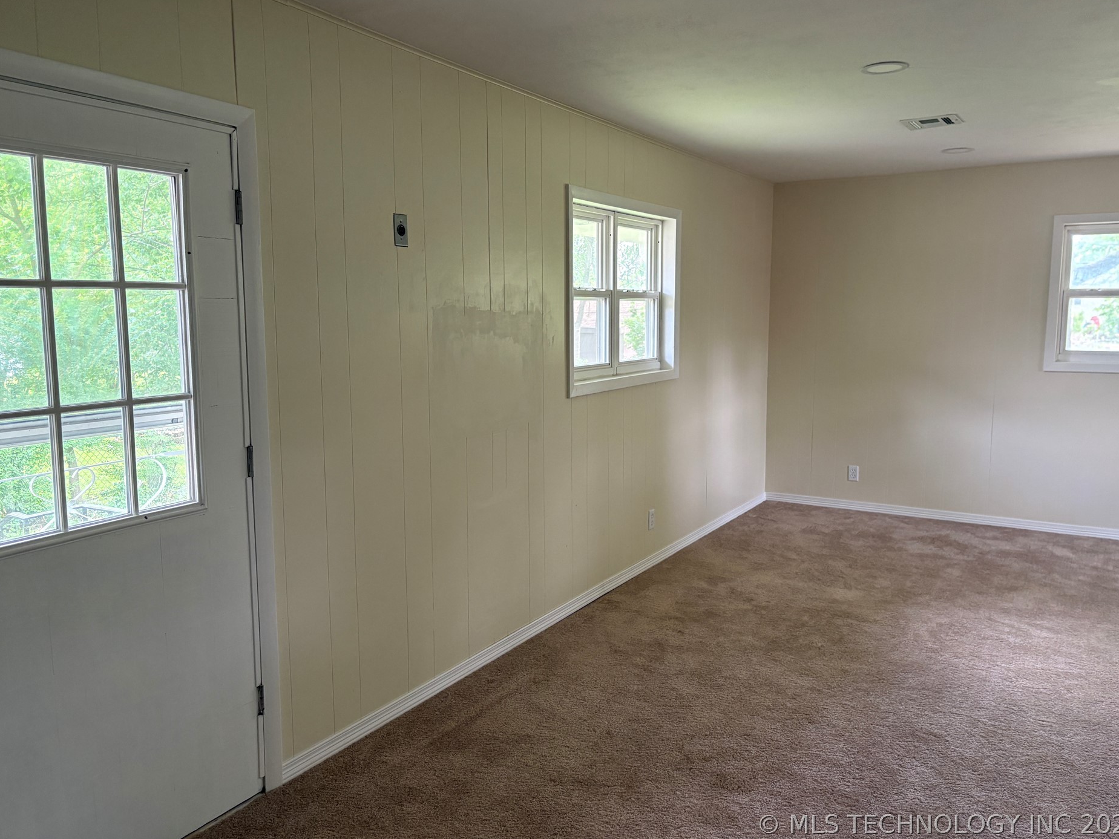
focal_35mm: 27
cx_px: 568
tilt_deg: -6.3
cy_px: 409
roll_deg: +0.7
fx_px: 873
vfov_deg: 51.4
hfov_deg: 65.3
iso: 200
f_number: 1.6
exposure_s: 1/60
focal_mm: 5.96
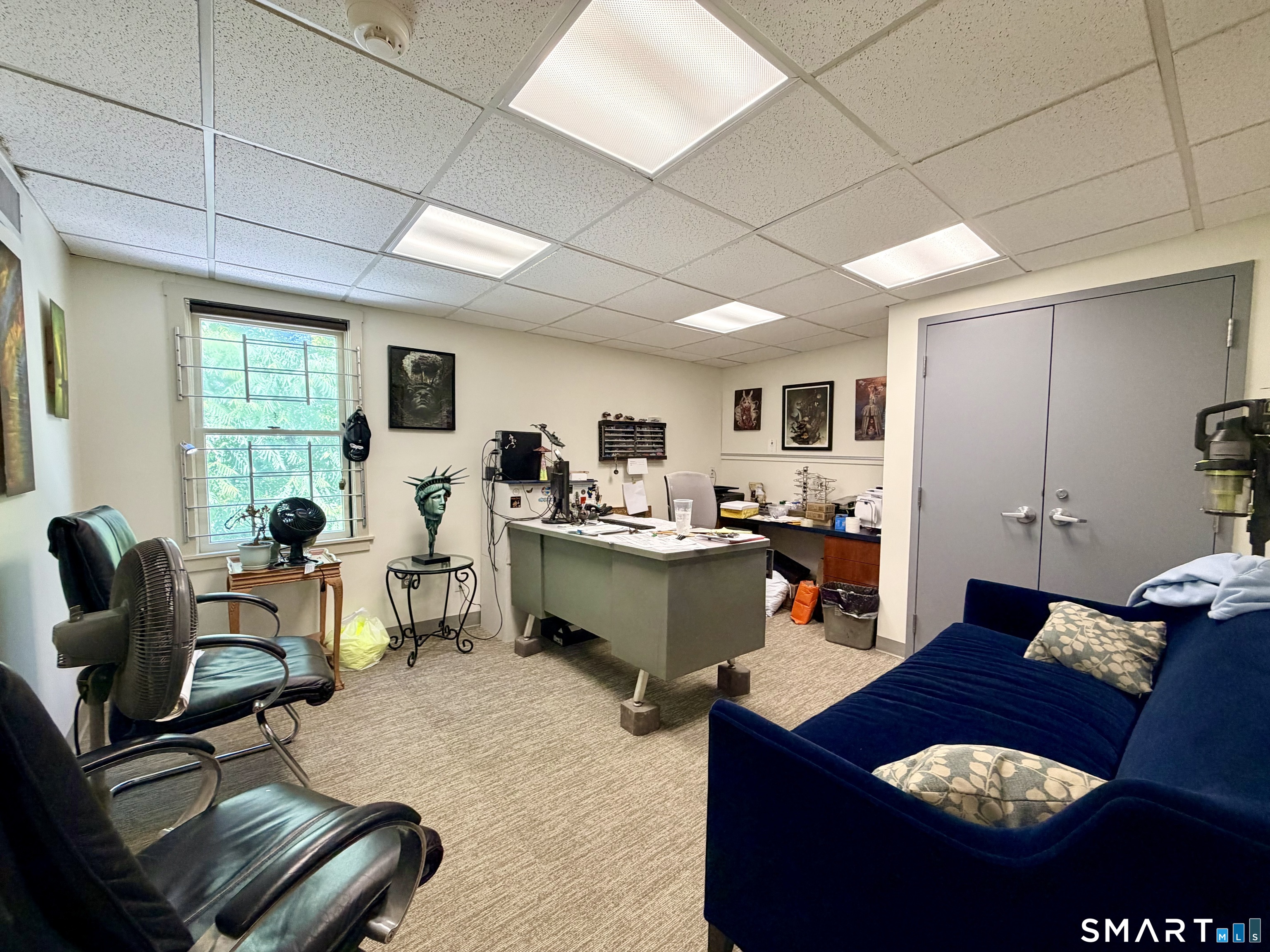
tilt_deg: -3.2
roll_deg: +0.2
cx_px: 635
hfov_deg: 102.1
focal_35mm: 14
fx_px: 514
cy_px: 476
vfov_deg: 85.7
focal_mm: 2.22
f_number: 2.2
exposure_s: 1/120
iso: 250
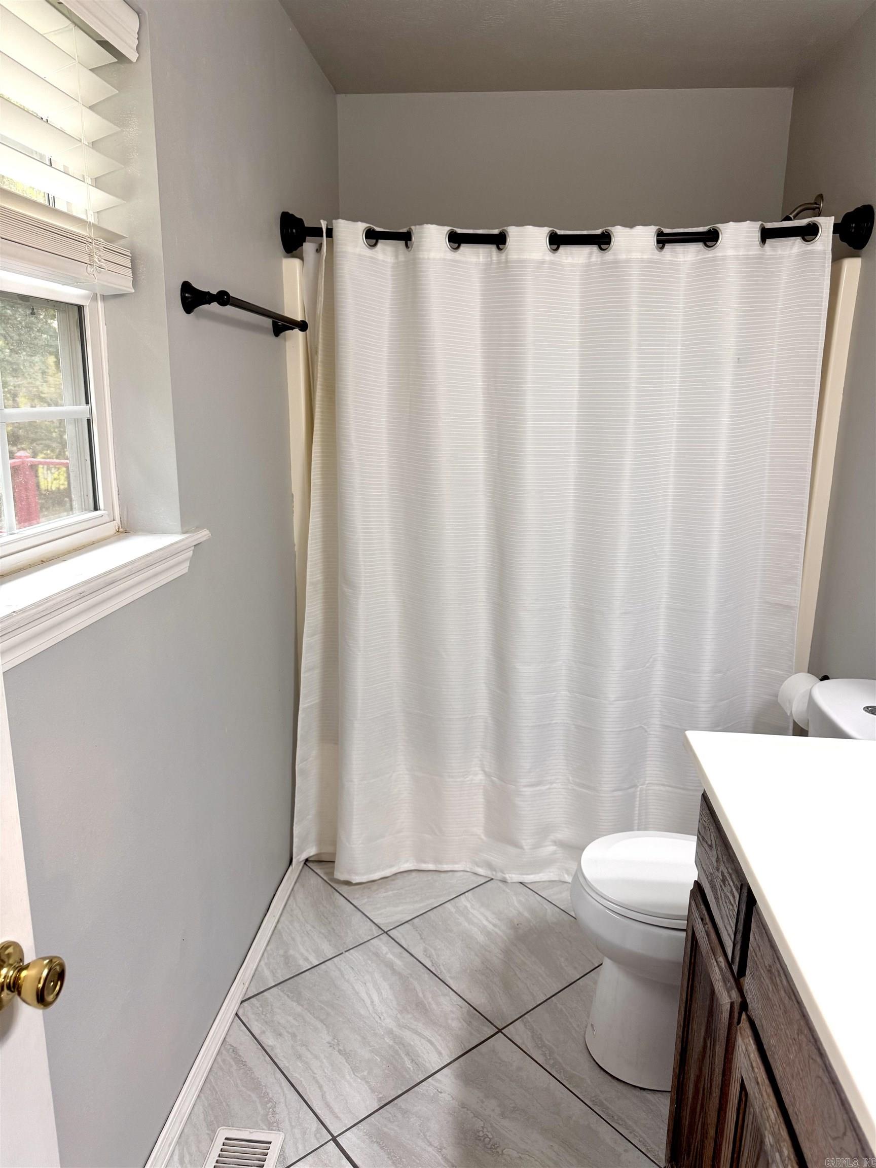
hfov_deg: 56.8
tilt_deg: -13.1
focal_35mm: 24
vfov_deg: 71.6
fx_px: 810
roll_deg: +0.3
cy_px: 584
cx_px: 438
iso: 125
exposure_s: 1/60
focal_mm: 6.76
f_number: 1.78
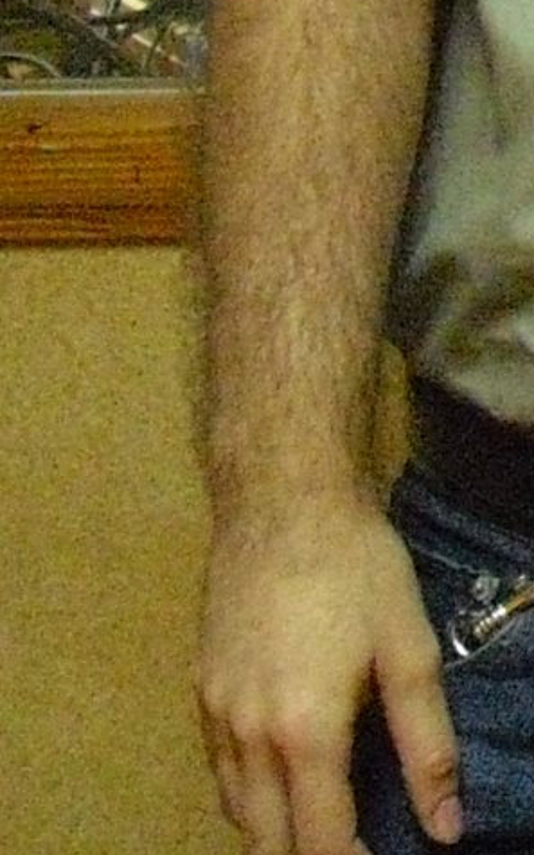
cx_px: 1899
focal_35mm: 195
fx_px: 4546
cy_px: -372
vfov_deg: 10.4
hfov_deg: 6.0
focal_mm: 6.2
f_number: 2.8
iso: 800
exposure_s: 1/80
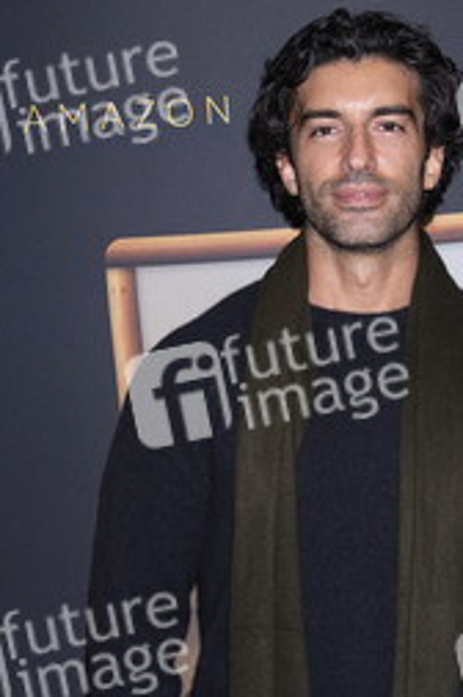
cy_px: 521
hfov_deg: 17.8
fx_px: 1470
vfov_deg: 26.4
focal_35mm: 76
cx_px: 347
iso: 400
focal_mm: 48
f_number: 7.1
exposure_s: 1/160
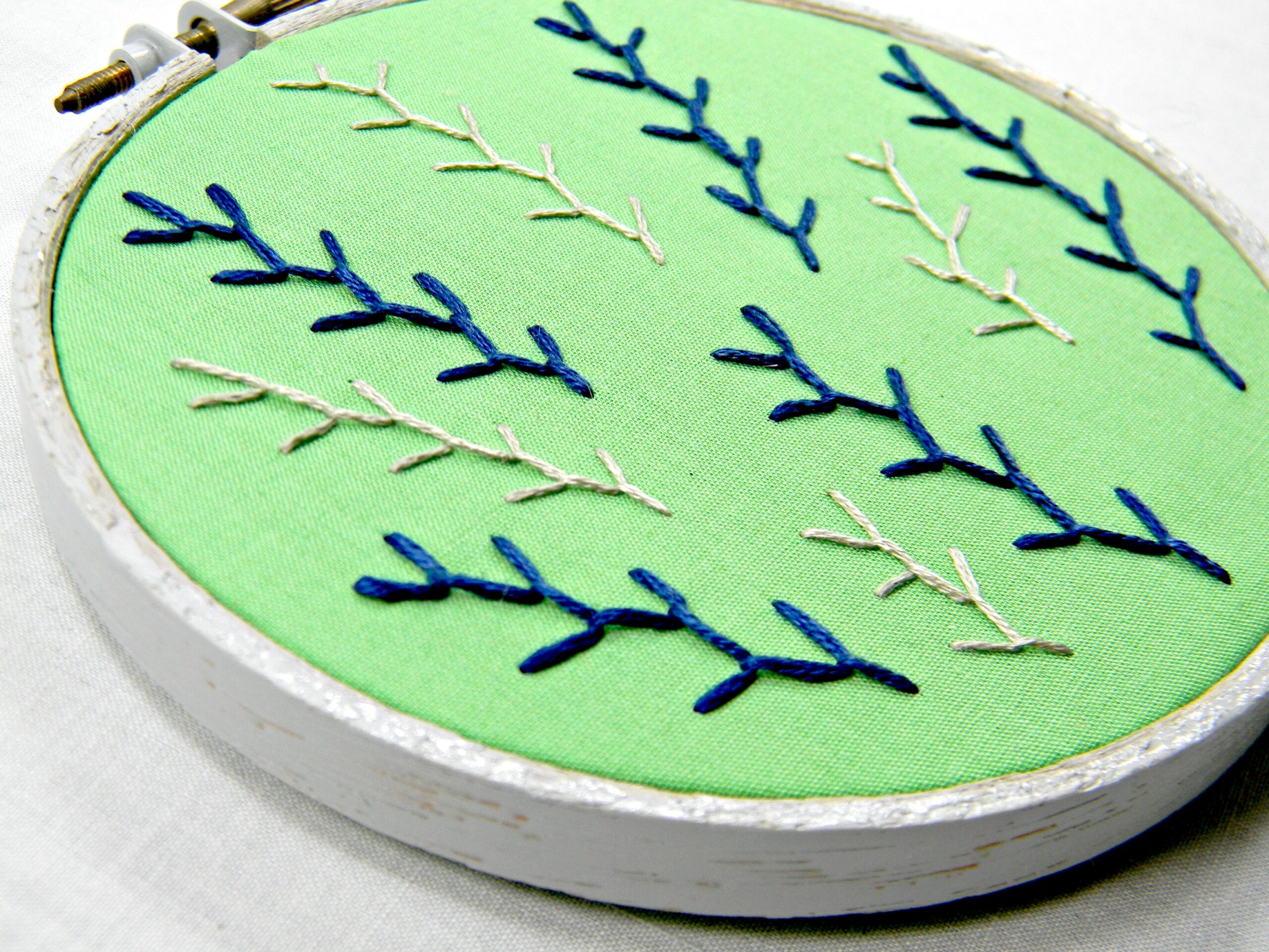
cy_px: 476
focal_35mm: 47
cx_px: 634
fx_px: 1723
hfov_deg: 40.4
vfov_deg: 30.9
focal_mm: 8.6
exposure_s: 1/163
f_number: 3.9
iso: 80
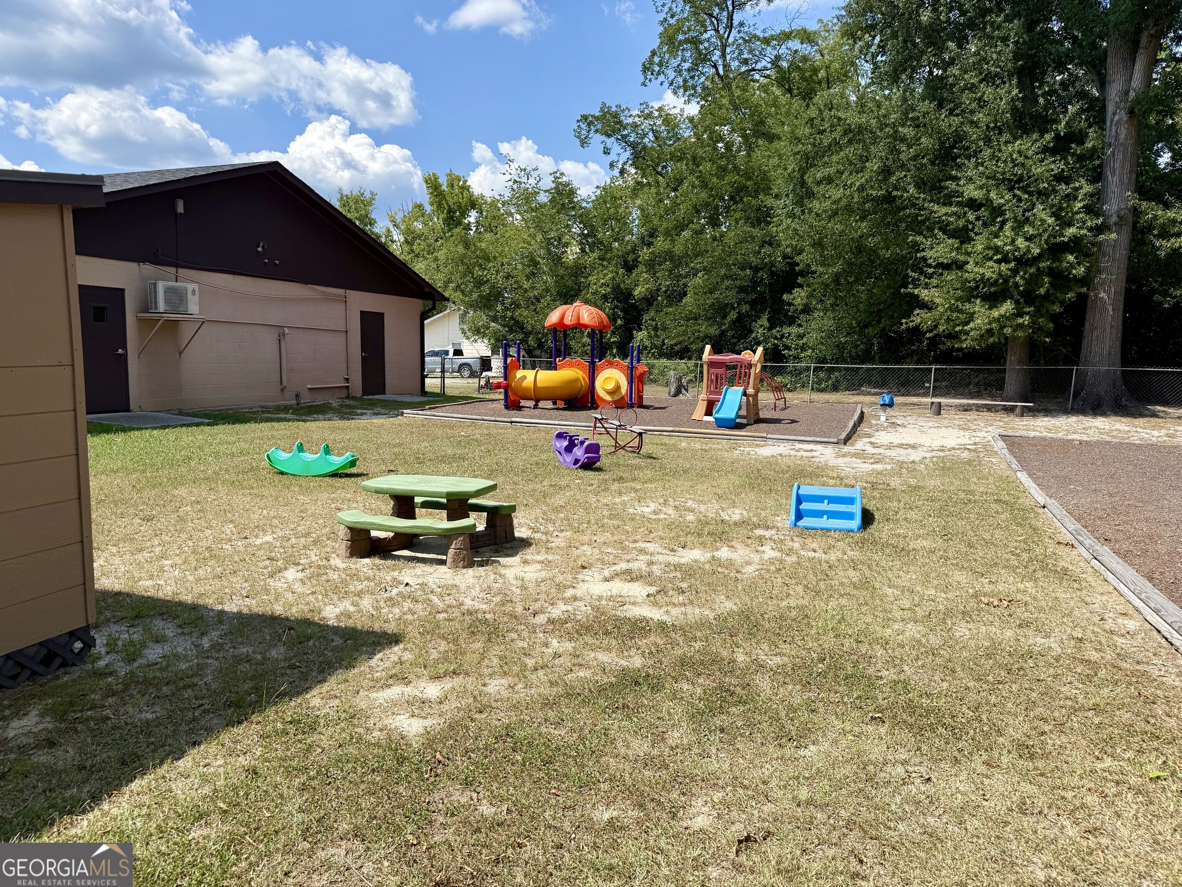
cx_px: 591
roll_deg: -0.5
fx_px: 820
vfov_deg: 56.8
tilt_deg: -6.3
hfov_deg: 71.6
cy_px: 444
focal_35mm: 24
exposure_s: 1/3279
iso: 80
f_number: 1.78
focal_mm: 6.76
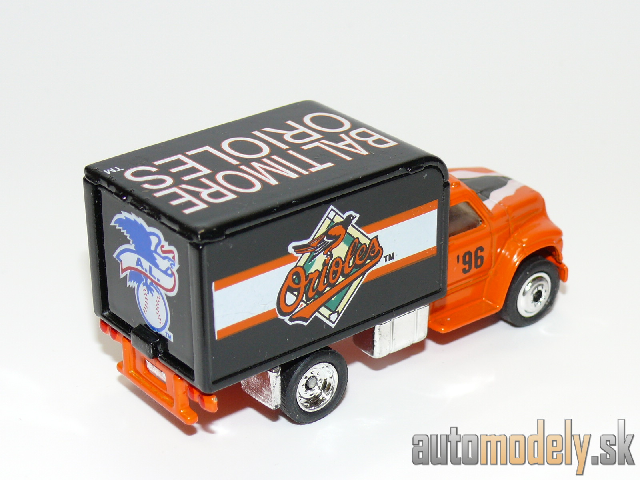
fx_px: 1645
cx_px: 320
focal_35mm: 89
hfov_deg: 22.0
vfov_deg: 16.6
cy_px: 240
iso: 100
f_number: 4
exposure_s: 1/30
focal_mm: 12.4
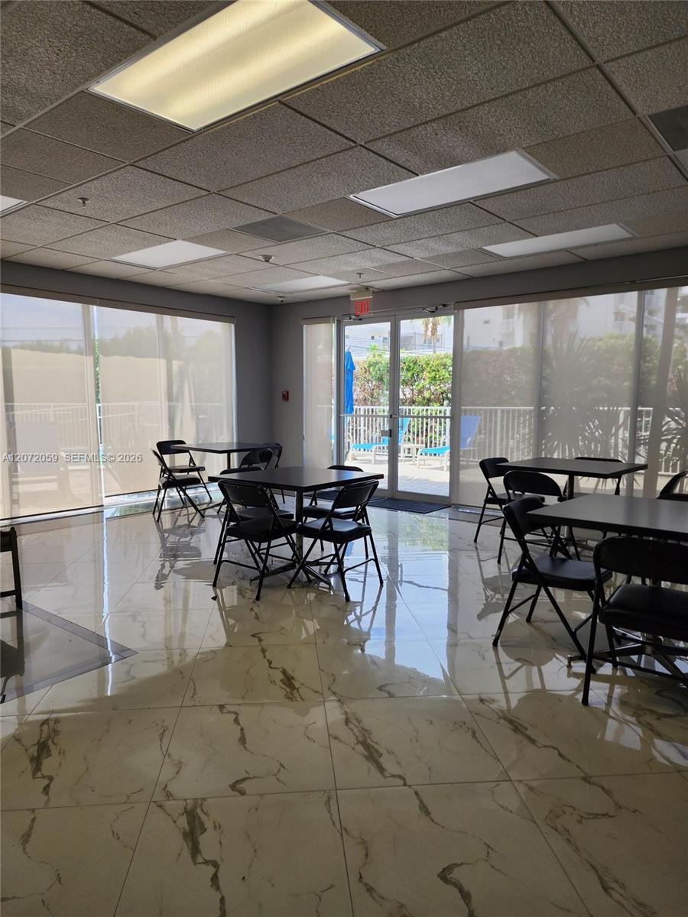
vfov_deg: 73.9
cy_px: 458
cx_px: 344
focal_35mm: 23
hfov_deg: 58.9
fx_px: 610
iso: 20
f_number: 1.8
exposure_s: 1/120
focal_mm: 6.4
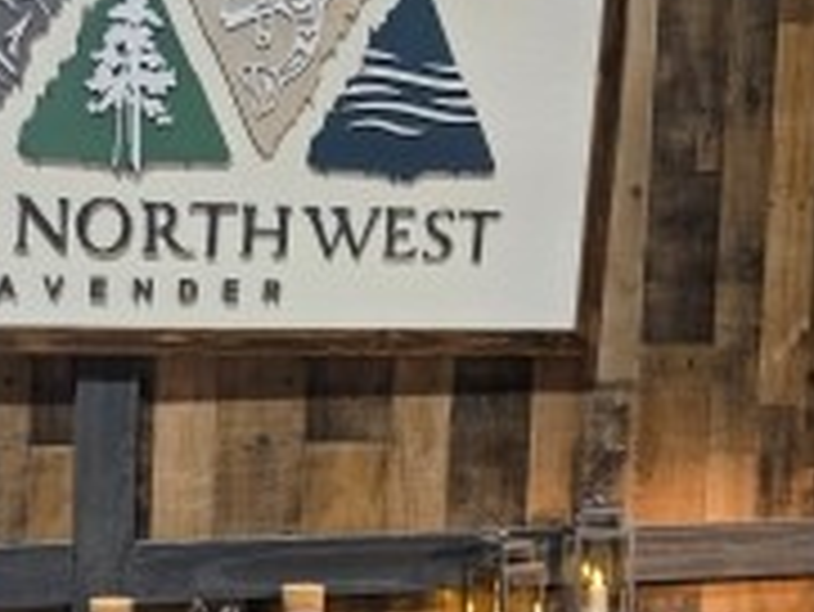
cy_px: 468
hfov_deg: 32.1
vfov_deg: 25.3
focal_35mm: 57
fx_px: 1341
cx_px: 76
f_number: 1.8
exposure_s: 1/51
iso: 200
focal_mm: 5.4
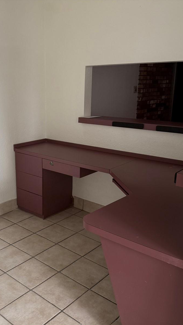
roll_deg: +0.3
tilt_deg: -13.8
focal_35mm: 35
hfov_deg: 33.2
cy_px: 162
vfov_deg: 56.6
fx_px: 302
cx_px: 51
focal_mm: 6.76
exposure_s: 1/120
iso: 200
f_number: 1.78
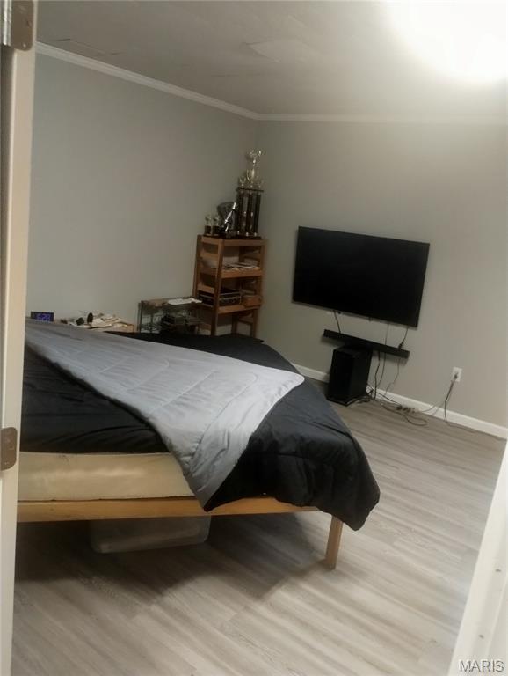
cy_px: 338
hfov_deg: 49.8
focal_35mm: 28
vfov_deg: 63.4
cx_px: 254
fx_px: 547
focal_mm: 4.27
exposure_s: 1/20
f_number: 1.8
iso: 1528
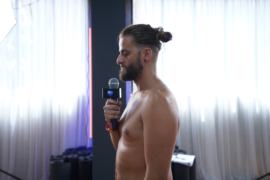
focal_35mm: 35
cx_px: 135
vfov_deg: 37.8
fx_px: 262
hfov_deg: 54.4
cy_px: 90
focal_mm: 35
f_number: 2.8
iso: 320
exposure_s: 1/80
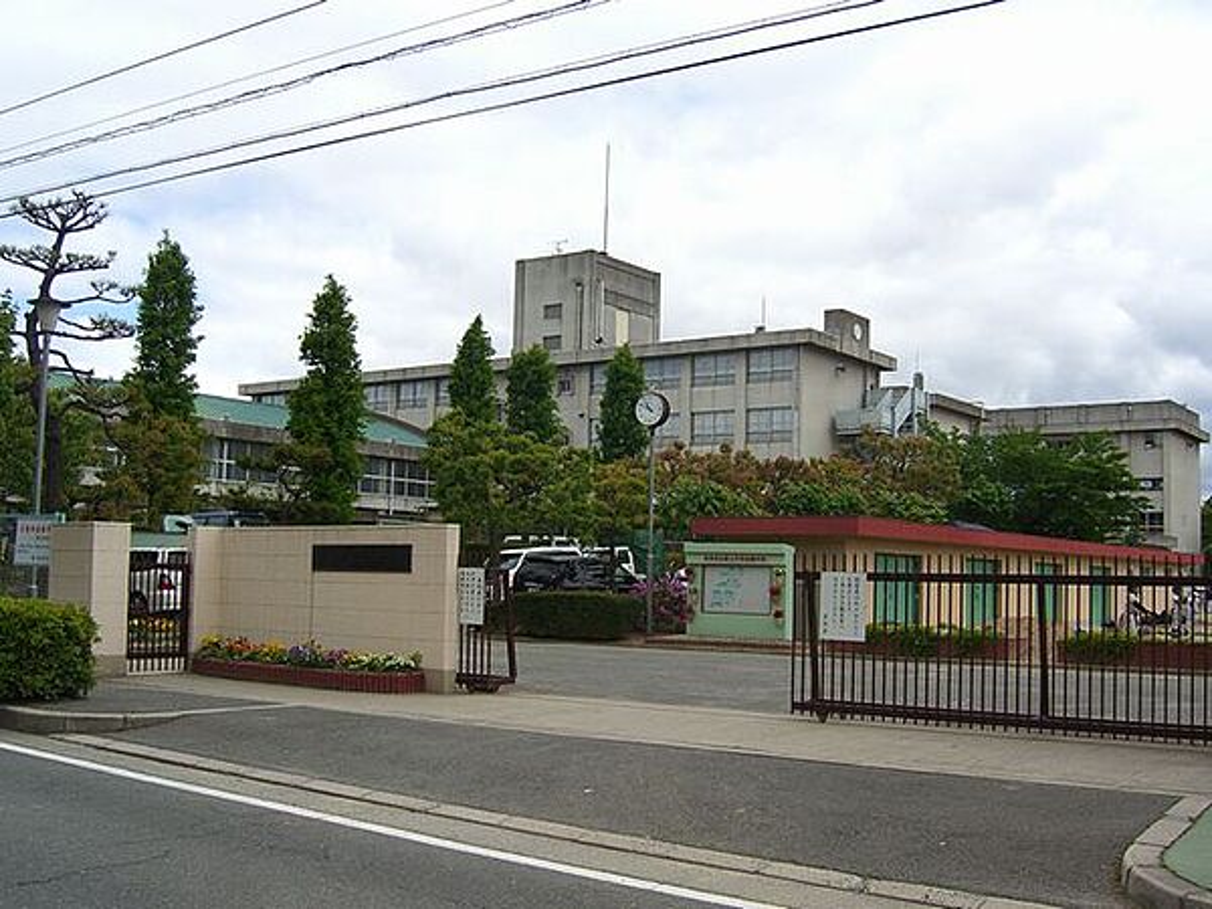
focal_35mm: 38
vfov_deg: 37.7
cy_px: 454
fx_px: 1330
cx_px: 606
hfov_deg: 49.0
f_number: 8
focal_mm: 7.9
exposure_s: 1/160
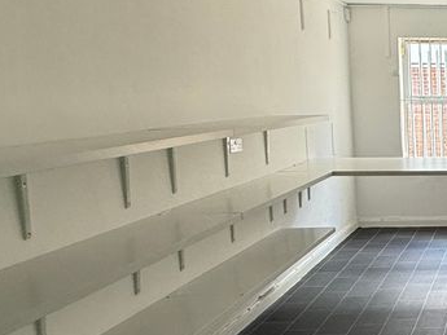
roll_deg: -0.8
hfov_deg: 32.5
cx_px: 569
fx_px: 581
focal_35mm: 45
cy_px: 179
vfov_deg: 32.2
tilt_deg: -8.9
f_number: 2.2
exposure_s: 1/99
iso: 160
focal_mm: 2.22
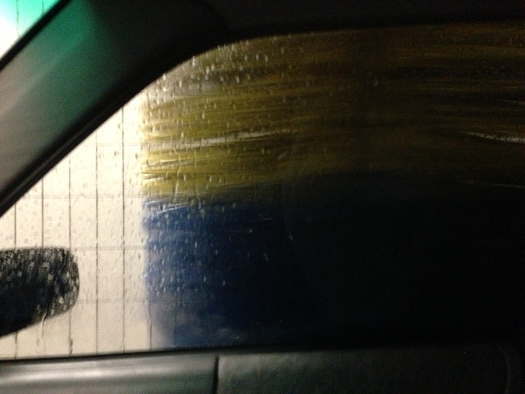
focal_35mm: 33
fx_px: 500
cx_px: 262
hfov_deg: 55.4
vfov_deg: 42.9
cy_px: 197
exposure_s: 1/15
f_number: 2.4
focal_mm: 4.13
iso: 800
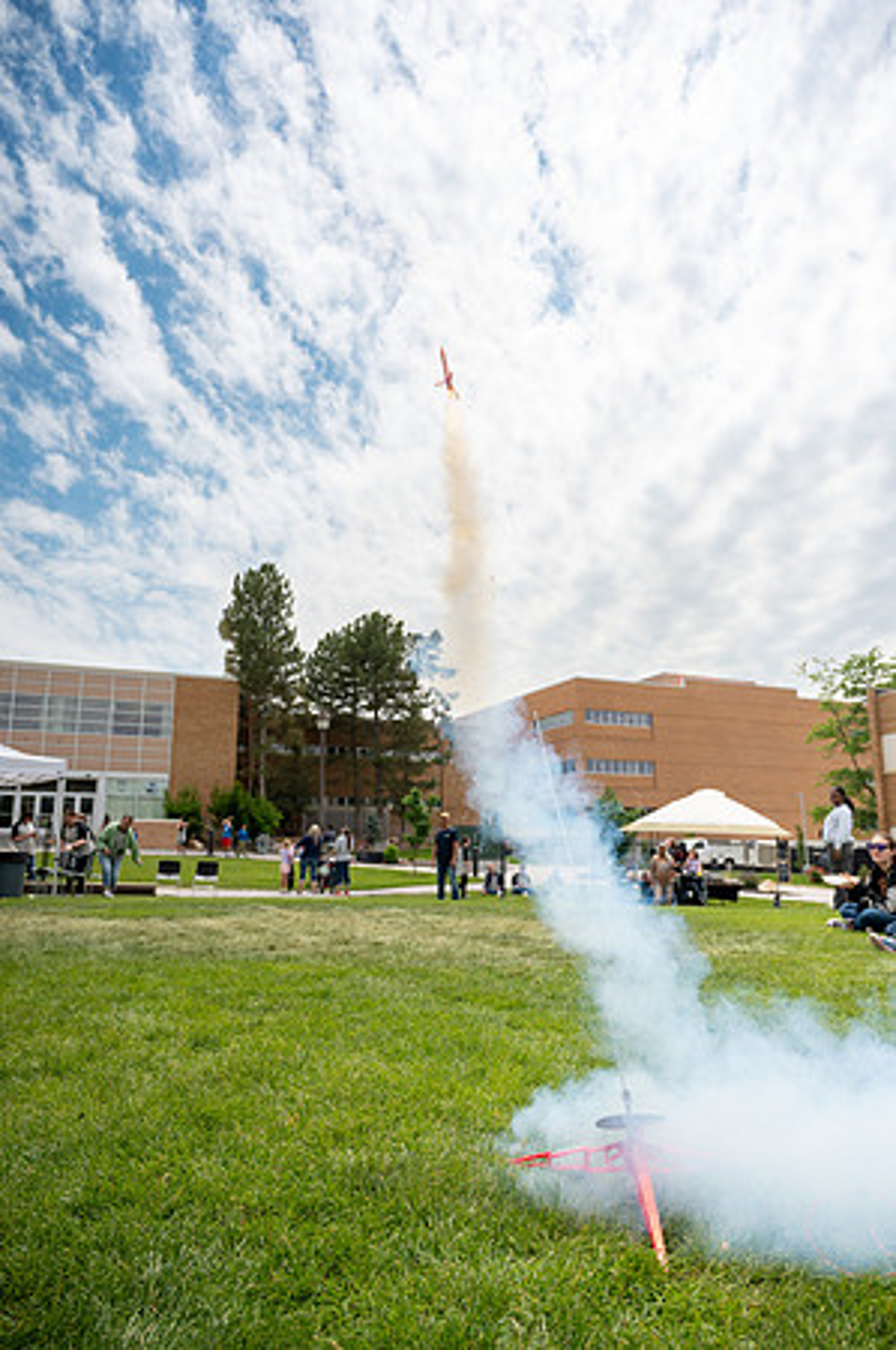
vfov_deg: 73.8
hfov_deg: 53.0
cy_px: 675
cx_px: 448
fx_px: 898
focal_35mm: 24
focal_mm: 24
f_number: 4
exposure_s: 1/5000
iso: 250
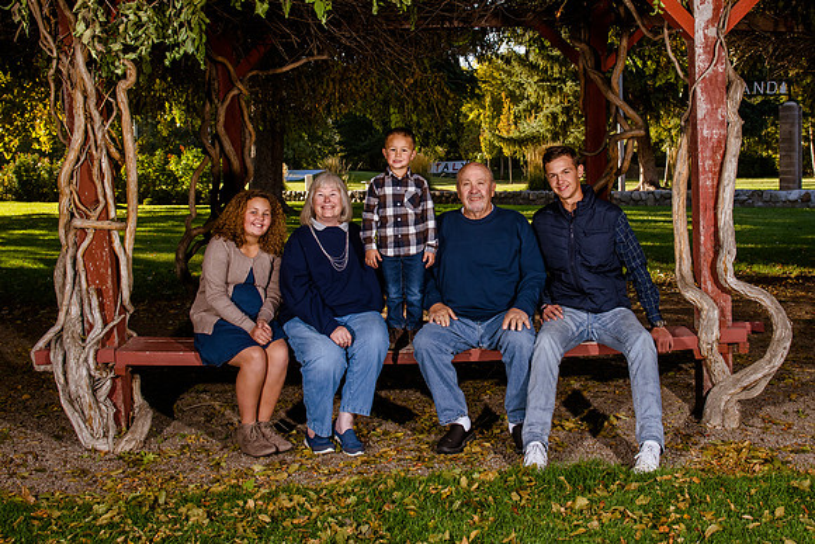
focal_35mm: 41
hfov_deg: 47.3
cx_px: 453
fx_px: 929
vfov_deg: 32.5
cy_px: 213
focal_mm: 29
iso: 500
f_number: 8
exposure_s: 1/200
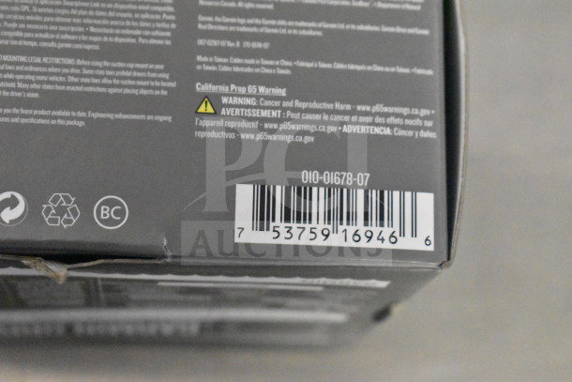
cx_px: 286
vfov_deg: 16.6
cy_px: 191
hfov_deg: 24.6
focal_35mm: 82
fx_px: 1311
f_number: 5.6
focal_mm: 55
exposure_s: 1/100
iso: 25600
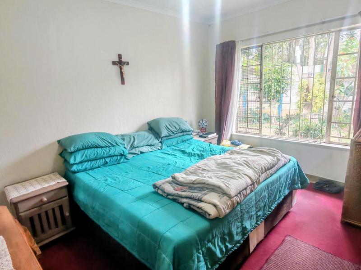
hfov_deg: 94.5
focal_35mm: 16
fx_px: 167
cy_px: 135
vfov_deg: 78.1
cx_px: 180
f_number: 2.2
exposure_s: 1/33.3
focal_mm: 1.96
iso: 119
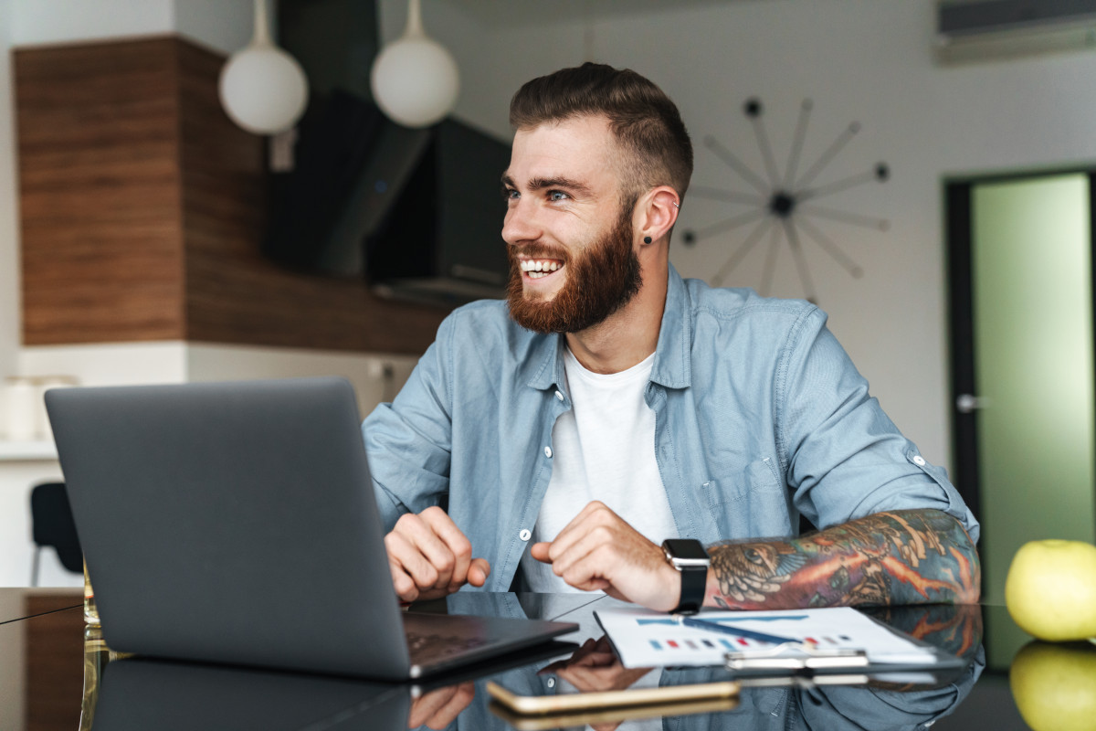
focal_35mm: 50
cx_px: 548
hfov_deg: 39.6
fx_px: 1522
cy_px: 366
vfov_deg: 27.0
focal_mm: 50
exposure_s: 1/125
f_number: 3.2
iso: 1600
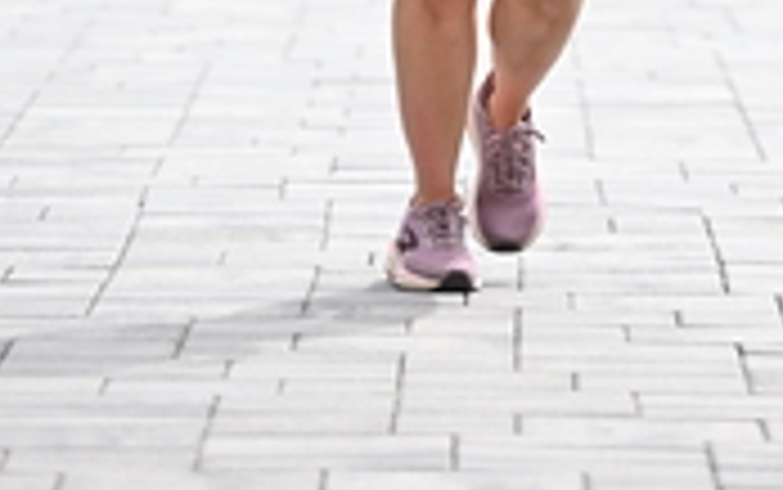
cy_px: -575
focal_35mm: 482
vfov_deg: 2.7
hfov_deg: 4.4
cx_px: 601
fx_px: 10292
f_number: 2.8
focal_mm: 150
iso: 640
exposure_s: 1/2500
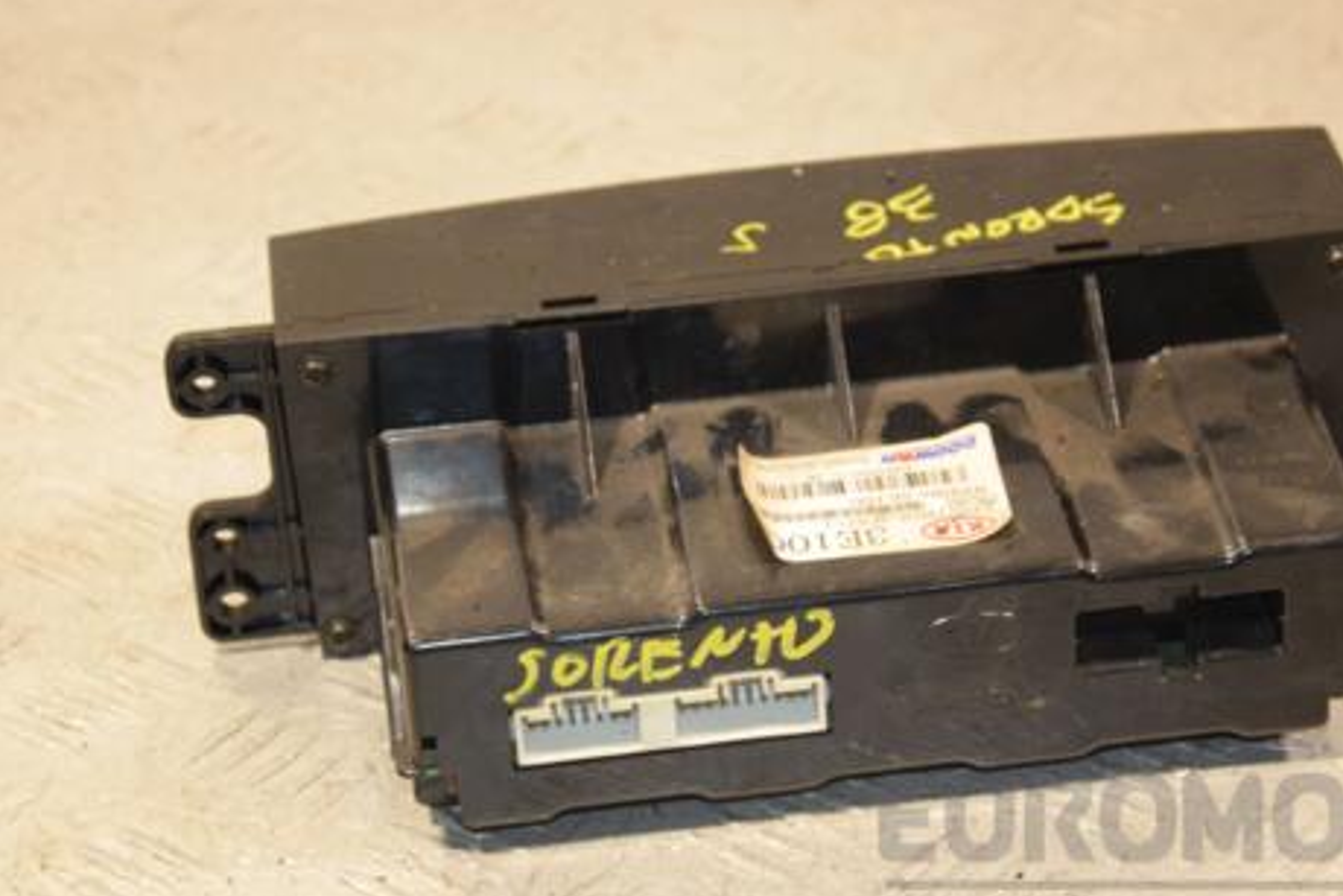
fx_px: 5112
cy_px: 429
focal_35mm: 137
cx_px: 823
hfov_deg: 15.0
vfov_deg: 10.0
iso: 800
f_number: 5.3
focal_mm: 70
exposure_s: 1/160
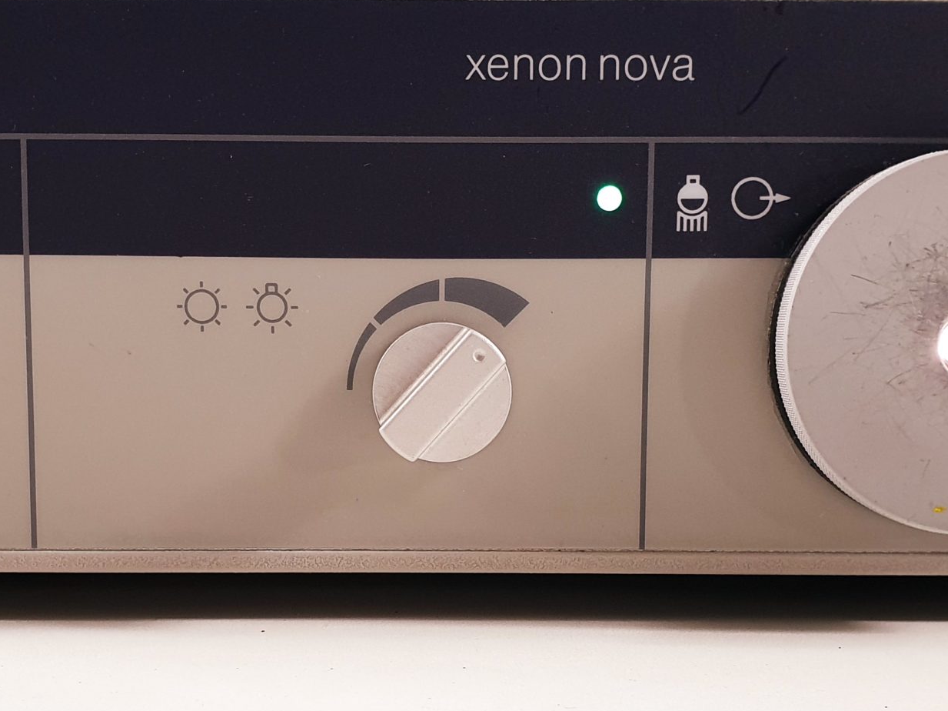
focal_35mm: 54
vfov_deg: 26.8
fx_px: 1478
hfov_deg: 35.5
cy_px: 495
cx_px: 438
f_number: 2.4
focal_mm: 4.3
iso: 100
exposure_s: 1/50
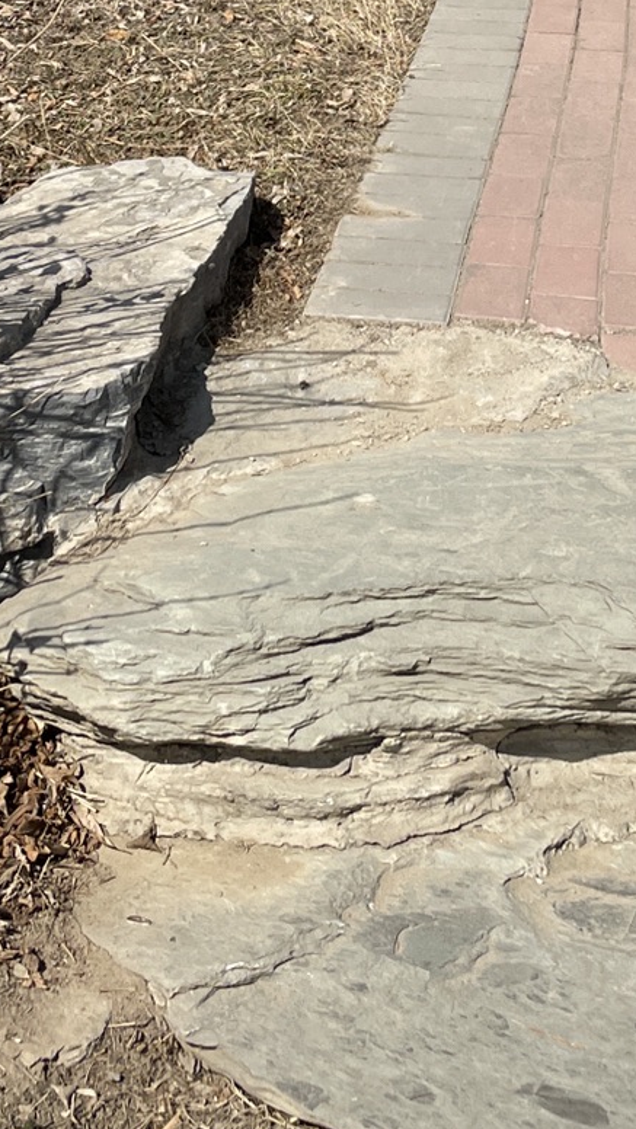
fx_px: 2187
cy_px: -99
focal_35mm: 73
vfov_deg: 26.7
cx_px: 456
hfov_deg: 16.5
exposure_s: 1/4651
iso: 32
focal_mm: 4.2
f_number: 1.6
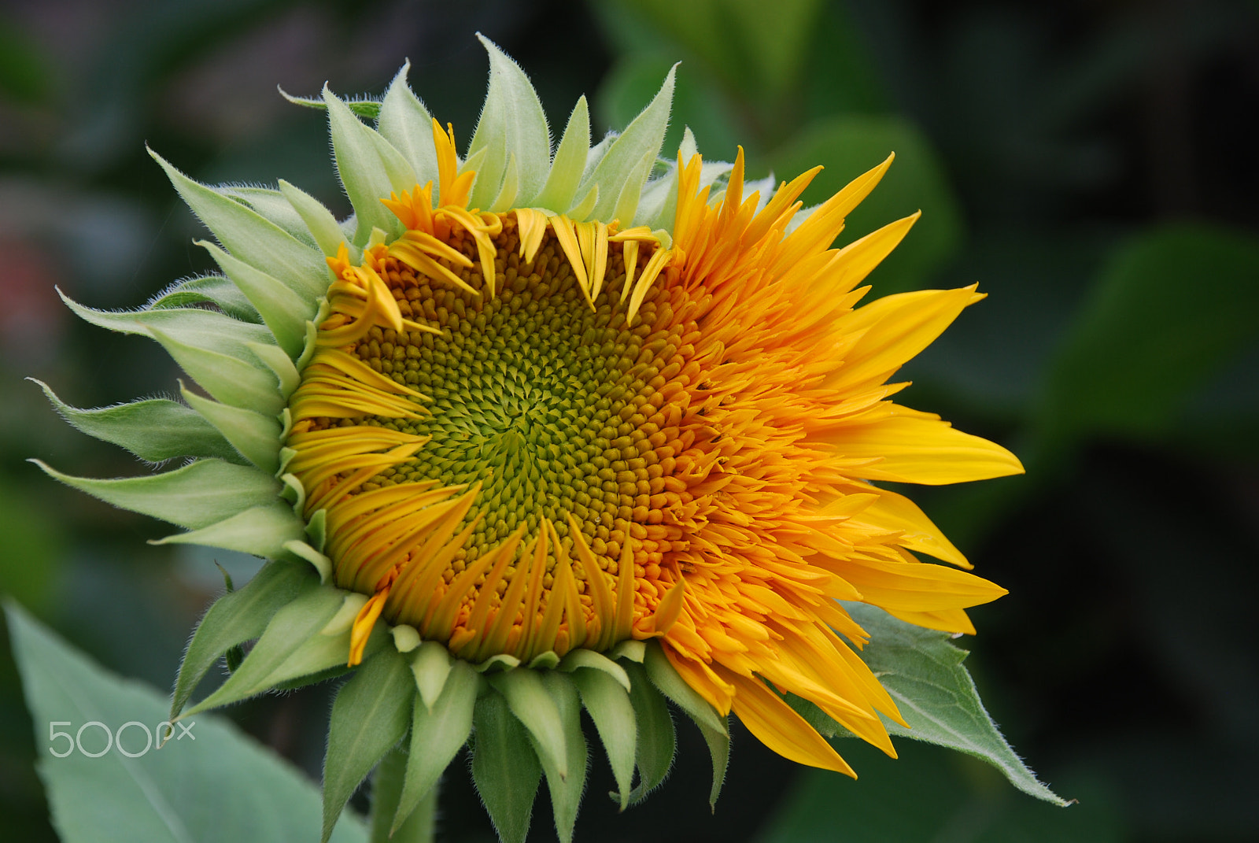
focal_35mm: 142
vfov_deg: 9.7
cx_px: 630
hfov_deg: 14.4
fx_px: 4989
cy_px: 422
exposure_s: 1/125
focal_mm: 95
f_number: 8
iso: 125
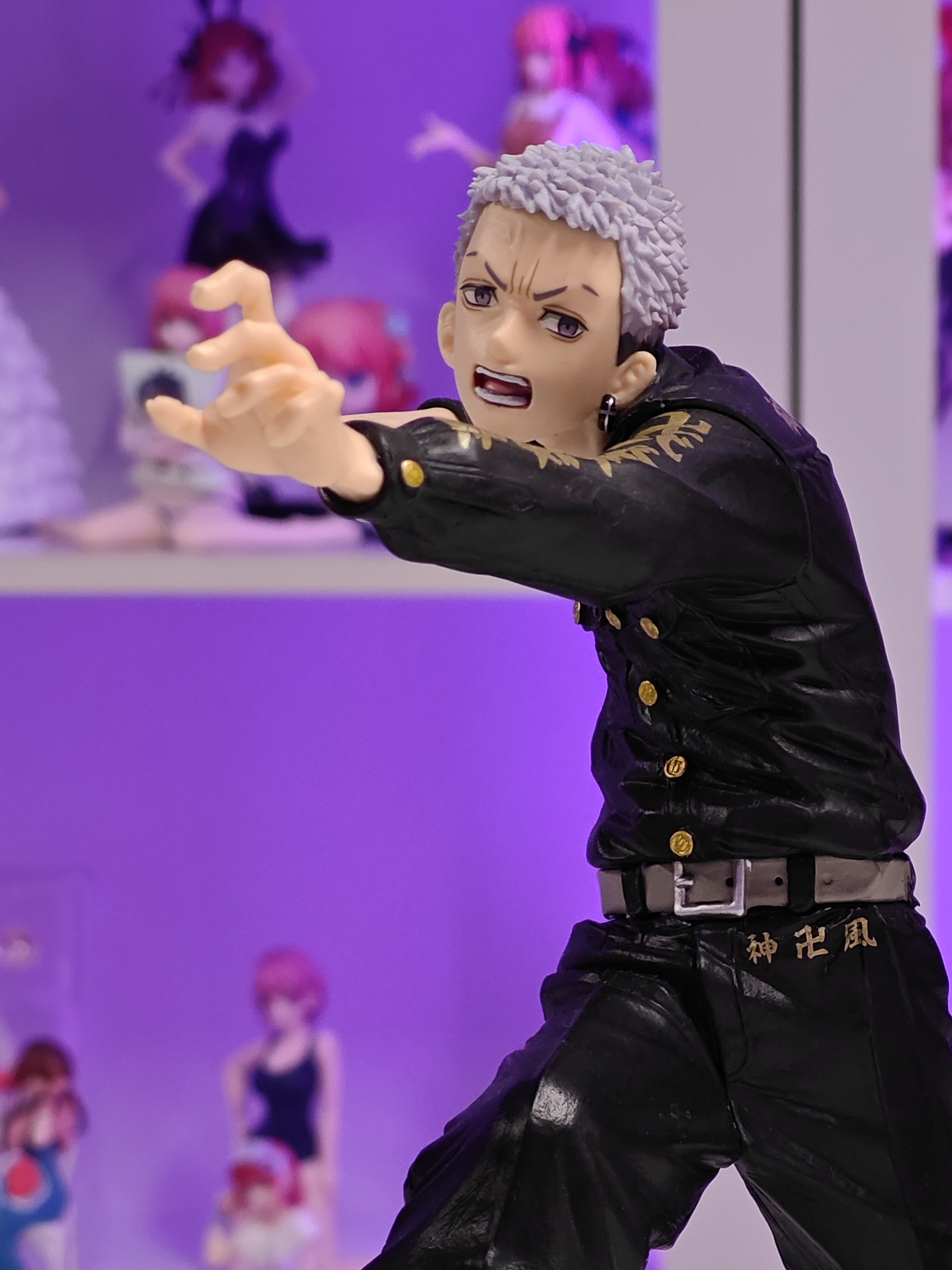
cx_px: 746
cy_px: 918
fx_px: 4730
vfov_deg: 15.2
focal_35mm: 129
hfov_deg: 11.5
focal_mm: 7.48
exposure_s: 1/33.3
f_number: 2.4
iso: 800
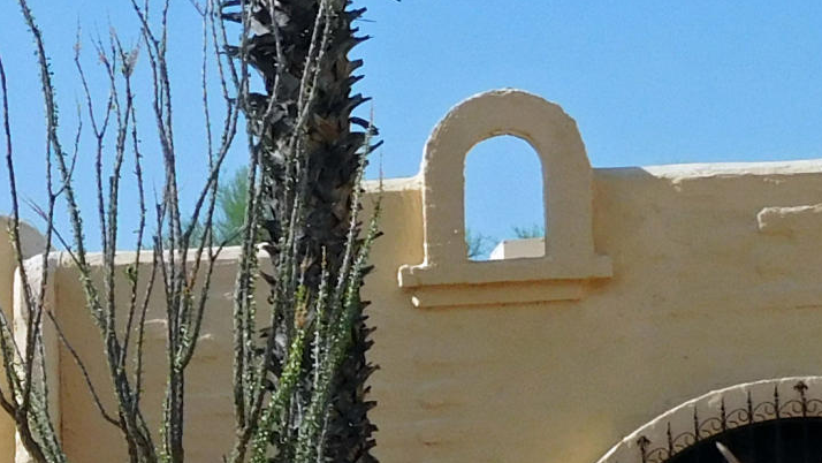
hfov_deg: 9.7
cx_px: -890
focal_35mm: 206
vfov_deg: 5.9
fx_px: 4491
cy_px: 592
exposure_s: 1/1250
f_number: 4
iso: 125
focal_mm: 8
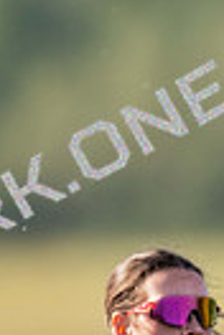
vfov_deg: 0.8
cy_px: 400
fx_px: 24545
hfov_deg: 0.5
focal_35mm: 2630
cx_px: 504
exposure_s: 1/2500
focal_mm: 600
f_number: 4
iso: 320
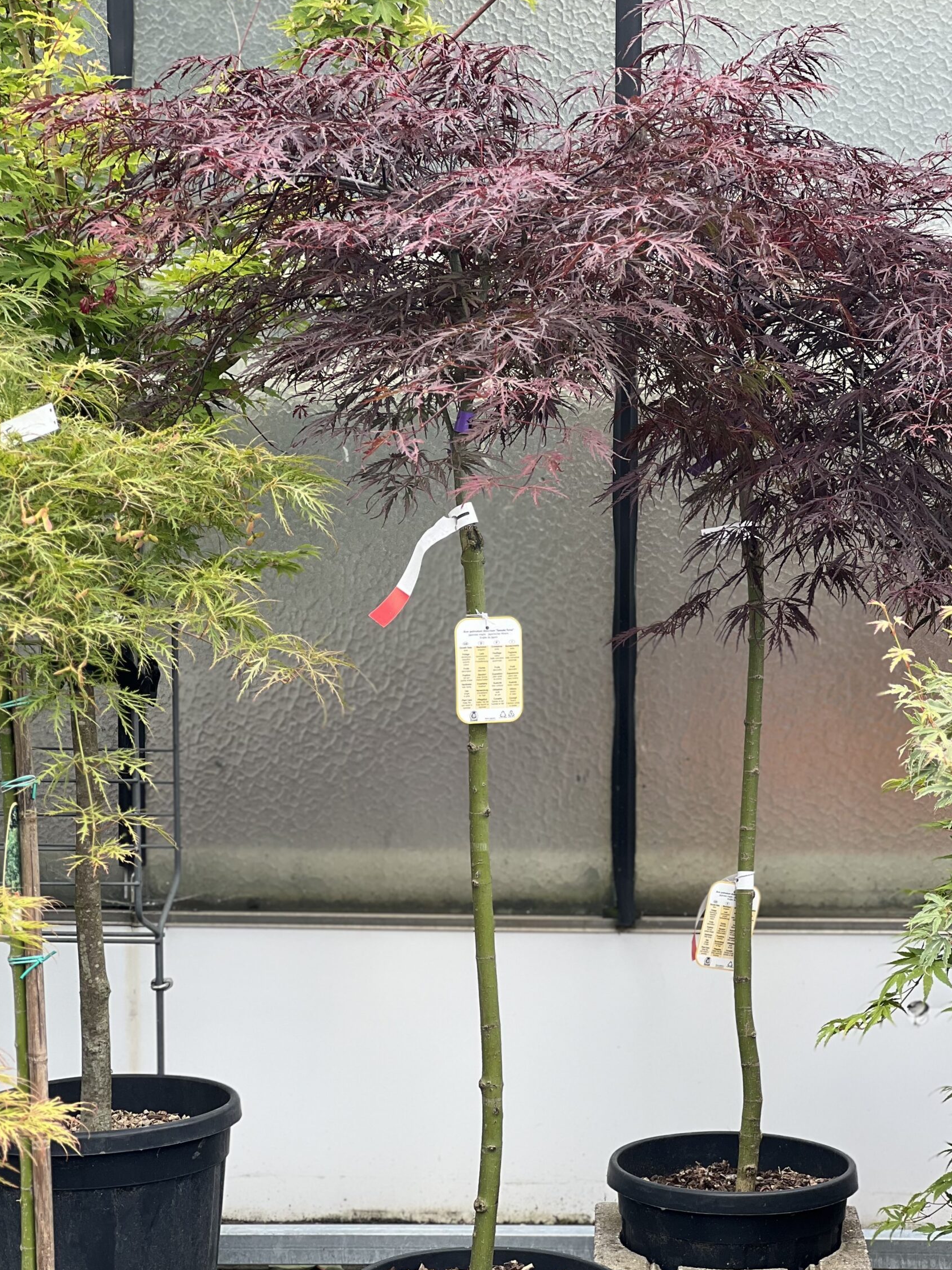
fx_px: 3227
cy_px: 720
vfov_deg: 22.2
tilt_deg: -4.7
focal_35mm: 88
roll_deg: -1.1
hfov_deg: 16.8
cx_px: 542
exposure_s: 1/121
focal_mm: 9
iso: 20
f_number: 2.8
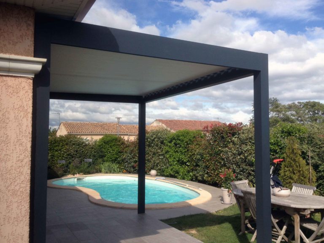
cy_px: 122
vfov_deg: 40.7
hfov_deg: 52.6
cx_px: 162
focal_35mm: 35
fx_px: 328
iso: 50
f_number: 2.4
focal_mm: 4.28
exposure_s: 1/1346
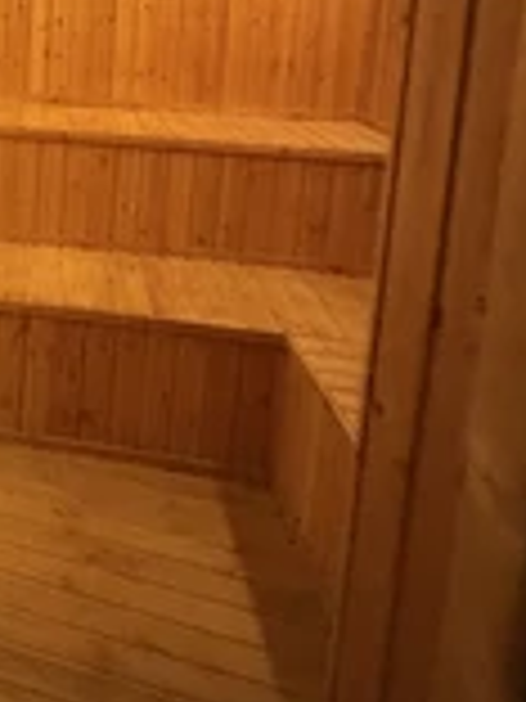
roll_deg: -1.4
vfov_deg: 46.3
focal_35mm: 36
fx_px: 729
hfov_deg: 33.3
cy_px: 68
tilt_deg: -6.5
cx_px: -85
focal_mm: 2.22
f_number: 2.2
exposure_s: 1/33
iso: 1600
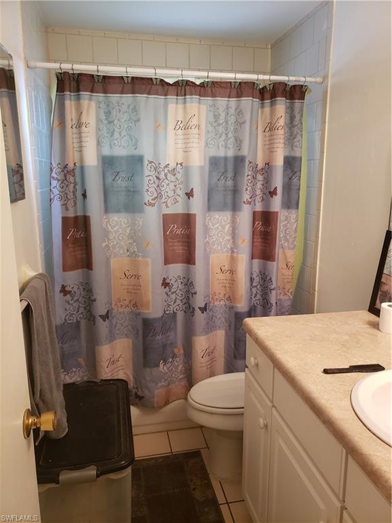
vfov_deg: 67.3
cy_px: 262
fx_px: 393
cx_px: 196
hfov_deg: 53.1
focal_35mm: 26
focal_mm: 4.3
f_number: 1.5
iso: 320
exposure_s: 1/60
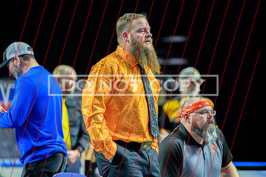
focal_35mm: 228
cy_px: 85
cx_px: 145
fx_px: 1683
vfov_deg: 6.0
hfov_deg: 9.0
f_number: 2.8
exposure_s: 1/800
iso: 8000
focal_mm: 200
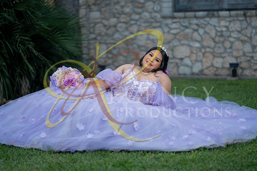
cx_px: 128
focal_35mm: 85
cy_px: 86
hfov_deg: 23.9
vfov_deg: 16.1
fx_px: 607
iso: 125
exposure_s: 1/2000
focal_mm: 85
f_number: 1.8
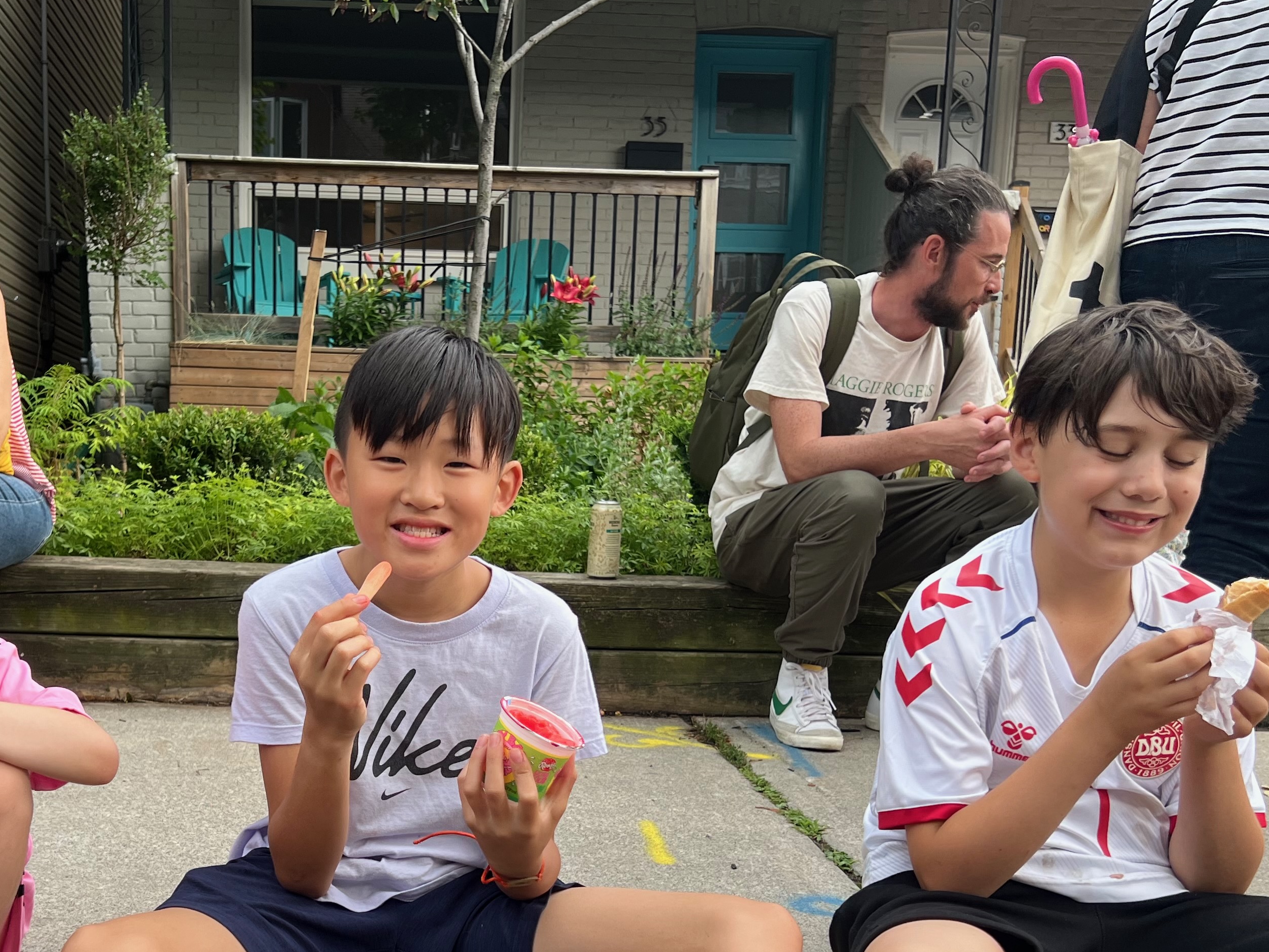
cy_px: 746
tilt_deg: -9.8
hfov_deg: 44.3
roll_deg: -1.5
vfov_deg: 33.5
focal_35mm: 42
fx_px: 1540
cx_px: 455
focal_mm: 5.7
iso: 40
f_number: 1.5
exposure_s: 1/279
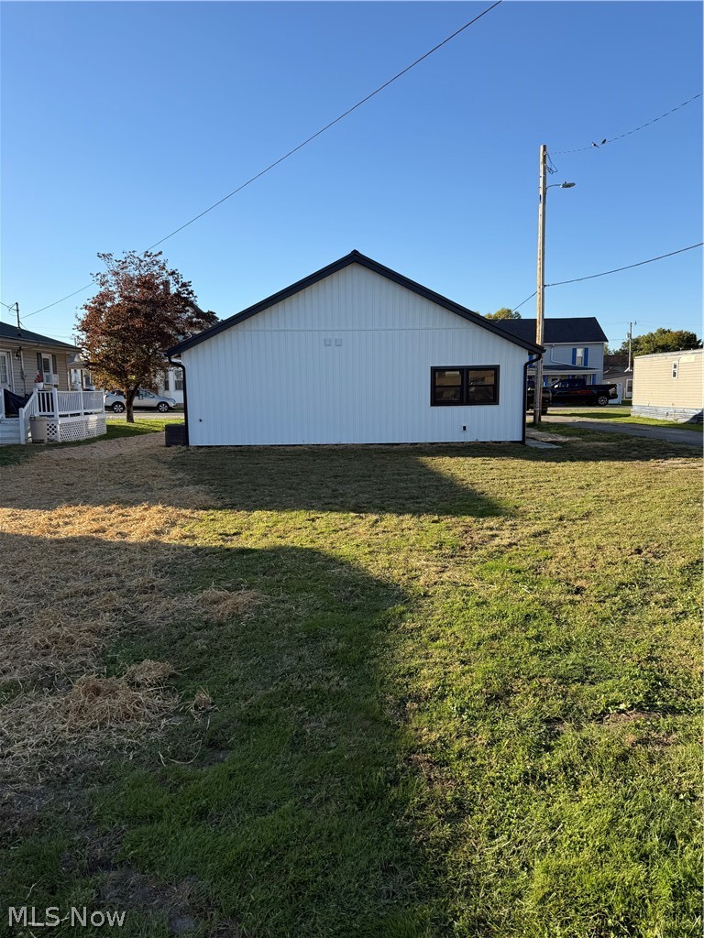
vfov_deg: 71.6
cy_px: 469
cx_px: 352
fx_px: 651
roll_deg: +0.3
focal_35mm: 24
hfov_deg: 56.8
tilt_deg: -8.6
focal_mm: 6.76
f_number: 1.78
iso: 80
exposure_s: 1/2169
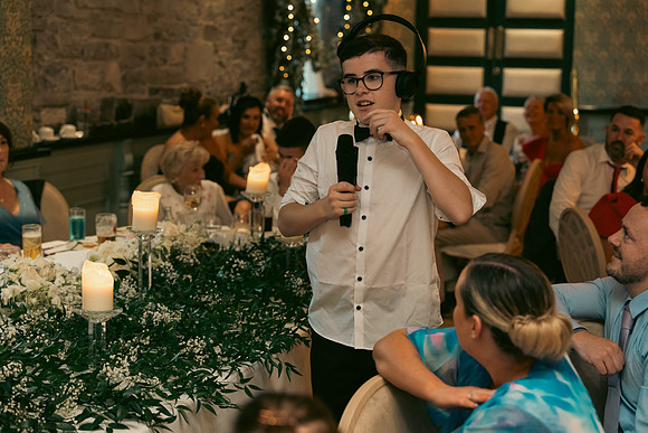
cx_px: 324
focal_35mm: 70
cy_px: 216
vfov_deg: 19.5
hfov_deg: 28.8
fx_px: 1260
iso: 2500
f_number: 3.5
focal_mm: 70
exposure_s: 1/160
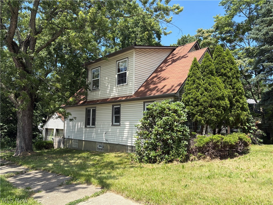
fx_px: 205
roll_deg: -1.7
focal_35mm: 26
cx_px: 136
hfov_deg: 67.3
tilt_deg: +5.8
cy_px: 102
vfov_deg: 53.1
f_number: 1.6
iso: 50
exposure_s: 1/1484
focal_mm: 5.96
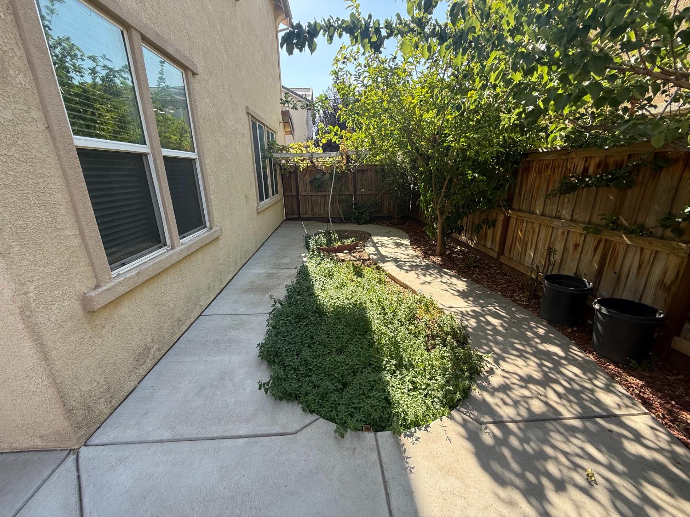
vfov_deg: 85.7
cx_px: 345
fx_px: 279
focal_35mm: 14
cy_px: 258
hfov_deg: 102.1
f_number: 2.2
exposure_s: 1/363
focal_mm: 2.22
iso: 50
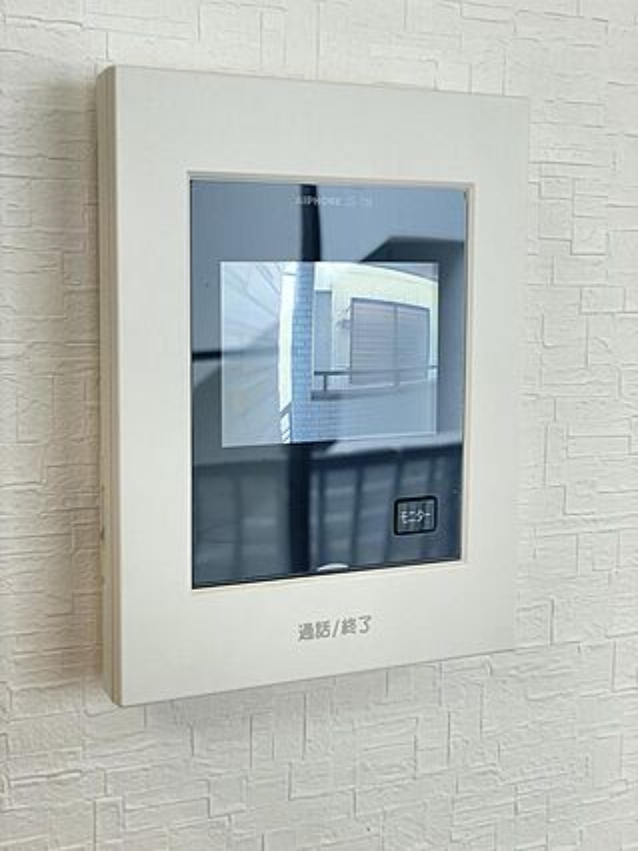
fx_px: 1279
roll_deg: -0.5
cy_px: 426
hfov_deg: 28.0
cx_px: 319
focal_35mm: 52
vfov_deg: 36.8
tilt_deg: -5.7
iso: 160
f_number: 2
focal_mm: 6
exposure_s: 1/50
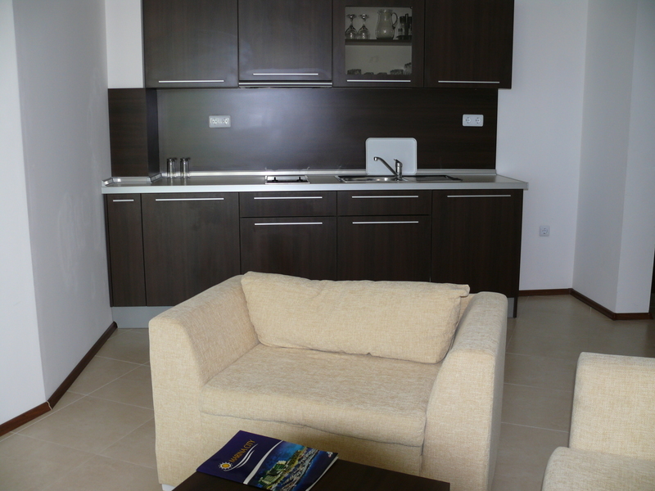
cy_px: 246
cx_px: 328
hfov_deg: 52.6
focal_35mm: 35
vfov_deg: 40.7
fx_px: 662
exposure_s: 1/30
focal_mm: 7.4
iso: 100
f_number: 2.8
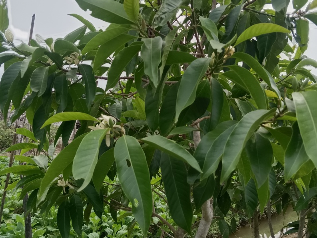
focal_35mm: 35
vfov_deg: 40.6
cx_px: 159
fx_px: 320
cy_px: 108
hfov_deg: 52.6
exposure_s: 1/152
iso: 100
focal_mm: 3.96
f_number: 1.8
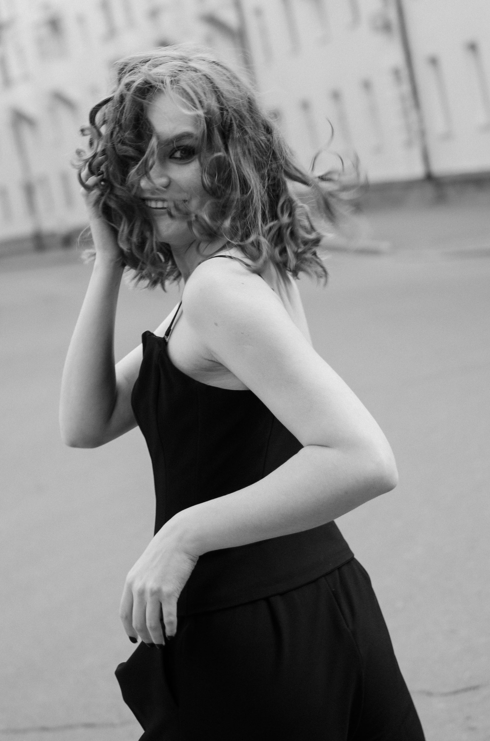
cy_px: 226
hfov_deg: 16.4
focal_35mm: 83
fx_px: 1702
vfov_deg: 24.4
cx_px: 231
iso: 100
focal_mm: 35
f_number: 2.5
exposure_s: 1/400
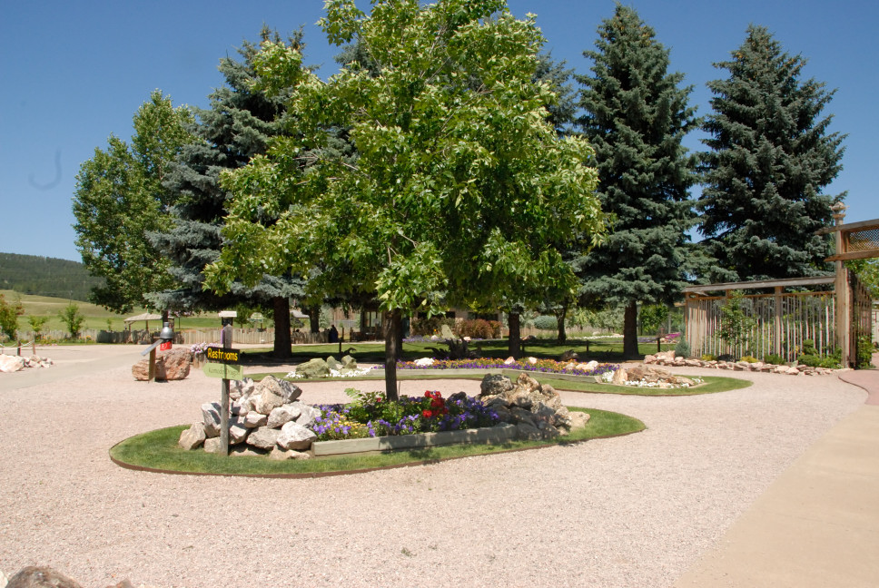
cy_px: 294
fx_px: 660
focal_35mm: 27
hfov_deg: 67.3
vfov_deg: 48.0
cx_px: 440
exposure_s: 1/400
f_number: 13
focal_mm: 18
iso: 800
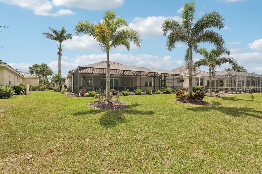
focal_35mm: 16
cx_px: 131
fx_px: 116
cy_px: 87
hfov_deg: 96.7
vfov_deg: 73.7
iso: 400
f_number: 8
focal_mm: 16
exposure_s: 1/800
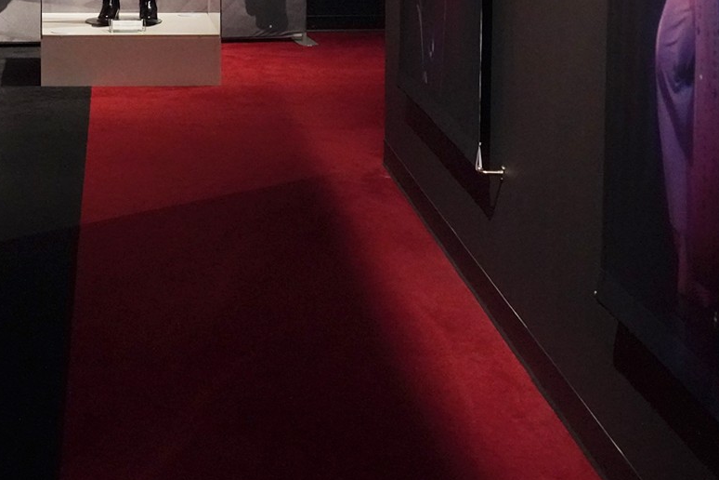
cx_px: 85
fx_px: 1857
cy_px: -125
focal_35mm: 93
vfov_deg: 14.2
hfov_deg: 21.5
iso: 8000
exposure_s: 1/100
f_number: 5.6
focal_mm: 36
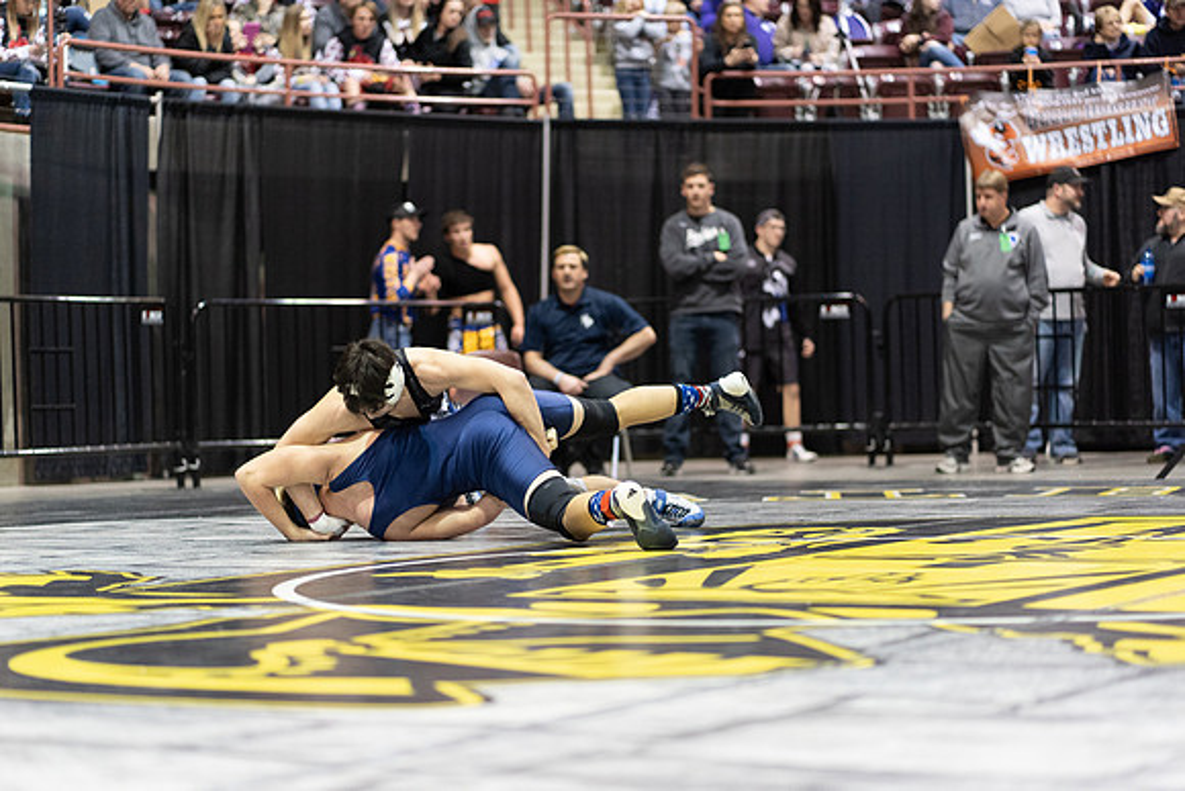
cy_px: 396
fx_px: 2798
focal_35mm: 85
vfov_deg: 16.1
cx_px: 592
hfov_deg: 23.9
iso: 3200
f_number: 1.8
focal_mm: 85
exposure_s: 1/500
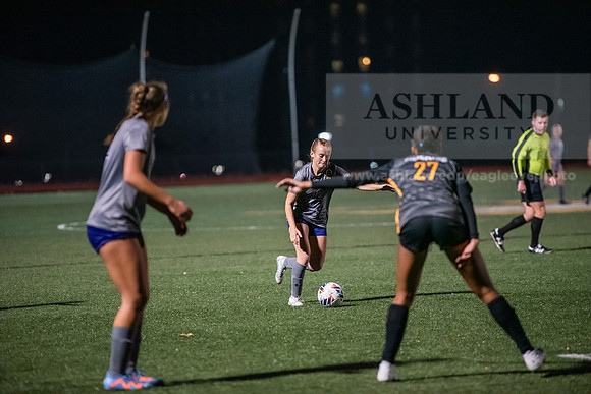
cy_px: 197
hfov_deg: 10.3
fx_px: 3284
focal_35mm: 200
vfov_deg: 6.9
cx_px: 296
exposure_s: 1/1000
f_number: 2.8
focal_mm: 200
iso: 8000
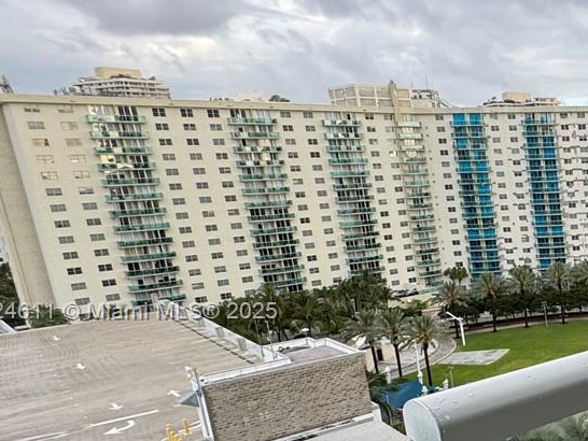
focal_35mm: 41
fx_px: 697
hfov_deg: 32.2
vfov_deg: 34.6
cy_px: 313
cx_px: 795
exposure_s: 1/294
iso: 40
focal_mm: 2.22
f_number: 2.2
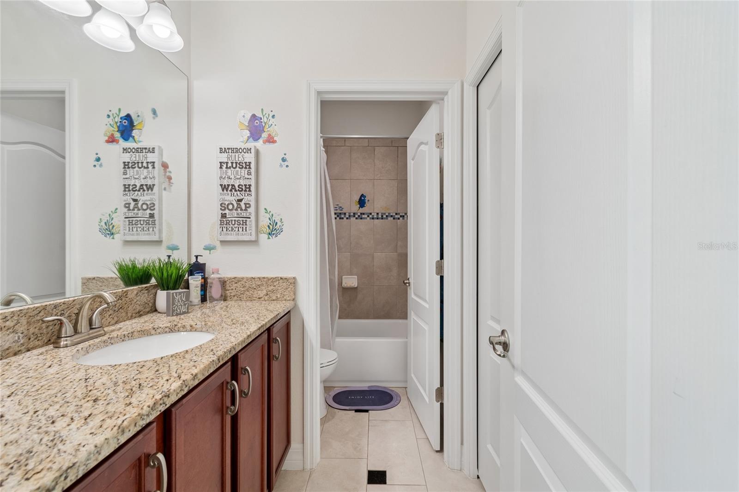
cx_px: 370
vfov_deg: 77.3
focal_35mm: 15
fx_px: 308
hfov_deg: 100.4
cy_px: 246
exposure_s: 1/5
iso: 100
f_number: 7.1
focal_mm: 10
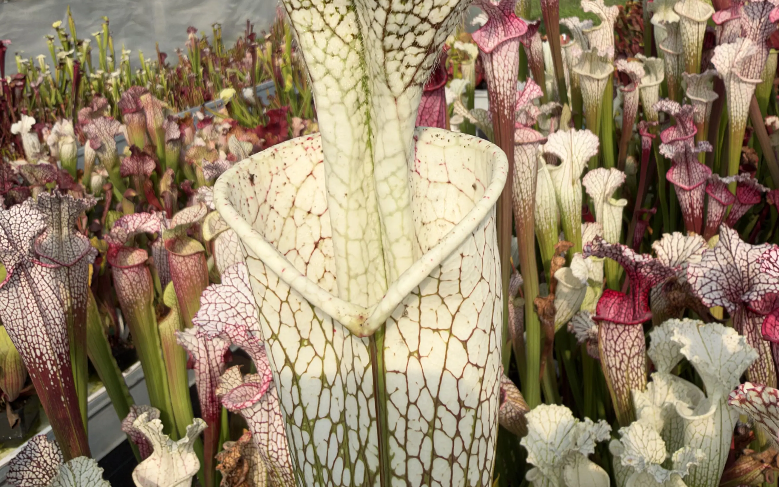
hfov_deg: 54.0
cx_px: 396
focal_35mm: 36
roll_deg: +4.0
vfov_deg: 34.9
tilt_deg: -13.0
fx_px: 764
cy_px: 151
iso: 20
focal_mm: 2.22
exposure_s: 1/838
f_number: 2.2
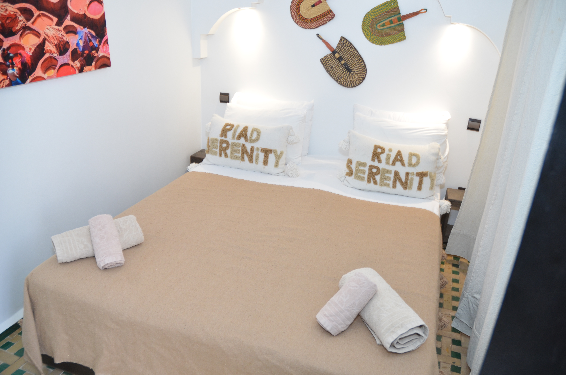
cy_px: 188
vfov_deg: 47.7
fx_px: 424
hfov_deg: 67.5
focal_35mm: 27
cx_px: 283
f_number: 5
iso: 500
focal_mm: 18
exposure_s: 1/50
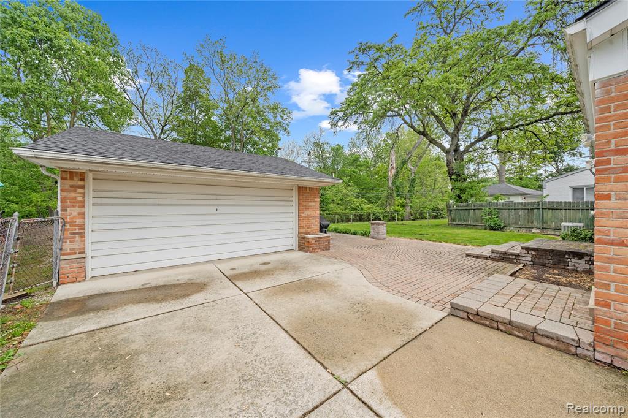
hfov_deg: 108.3
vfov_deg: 85.4
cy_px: 209
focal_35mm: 13
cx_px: 314
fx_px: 227
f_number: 8
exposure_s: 1/30
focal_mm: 13
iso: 250
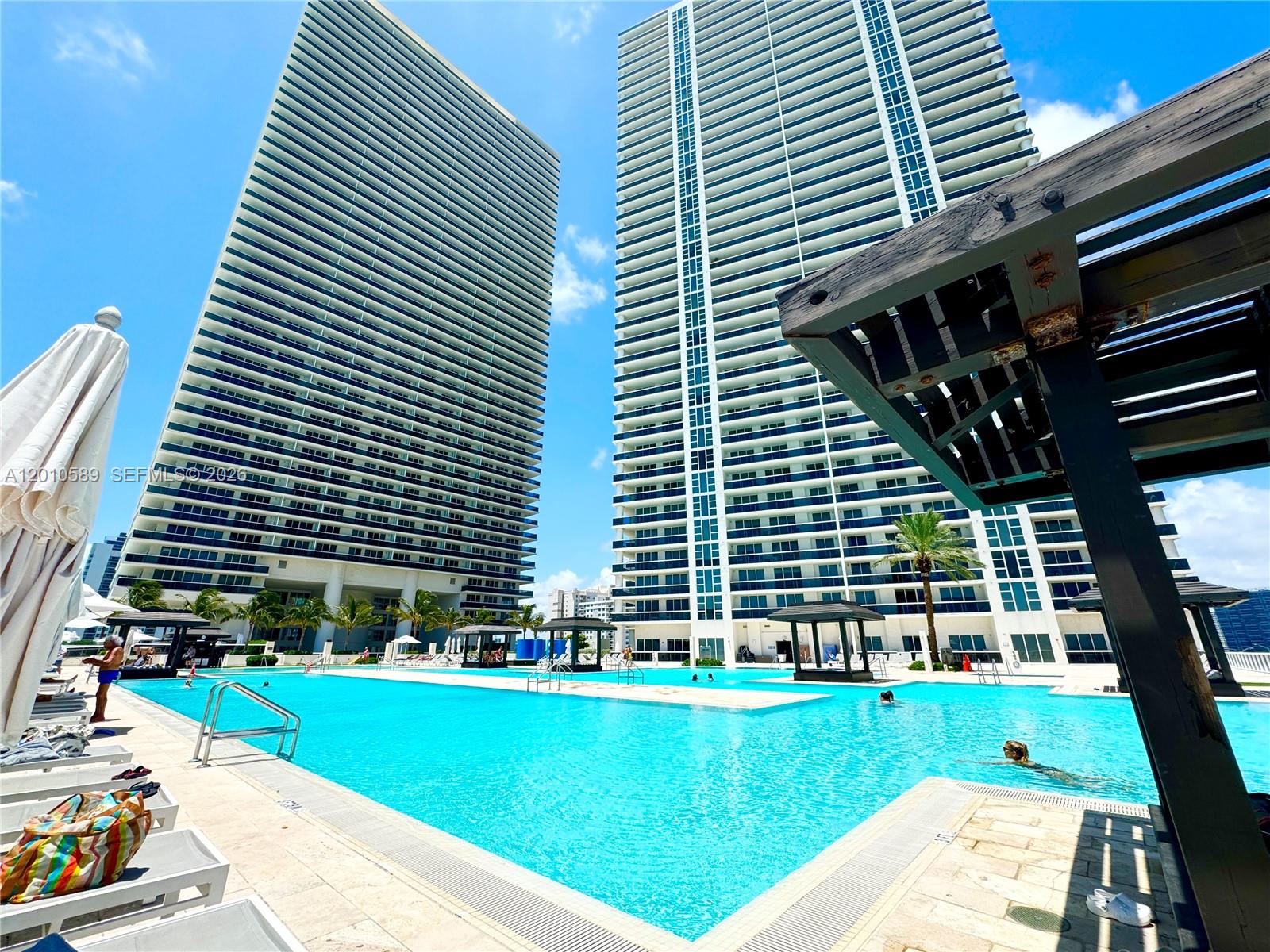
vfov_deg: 85.7
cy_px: 476
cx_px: 635
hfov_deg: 102.1
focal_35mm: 14
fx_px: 514
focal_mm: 2.22
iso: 50
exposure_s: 1/2415
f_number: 2.2
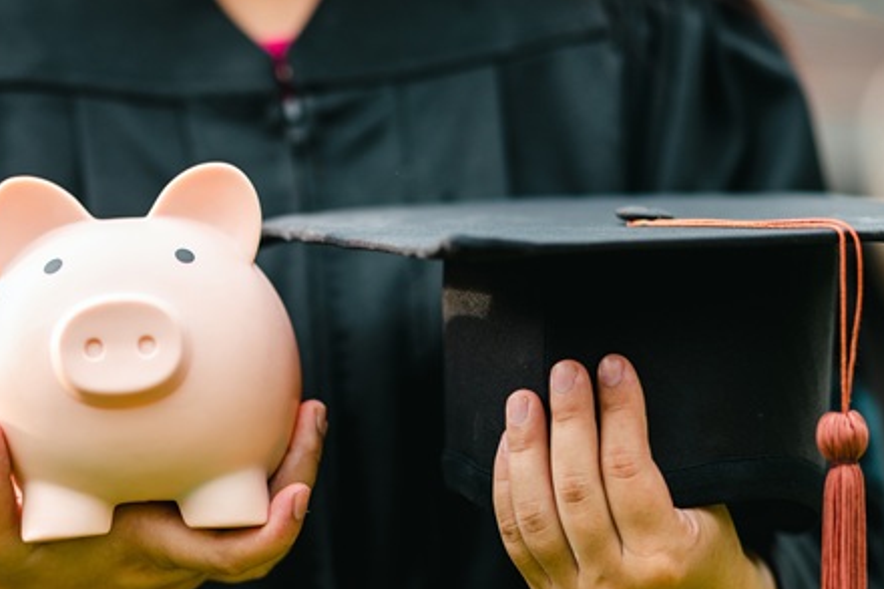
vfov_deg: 7.2
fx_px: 4688
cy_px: 437
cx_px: 267
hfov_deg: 10.8
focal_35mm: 191
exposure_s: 1/640
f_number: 2
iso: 200
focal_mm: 105
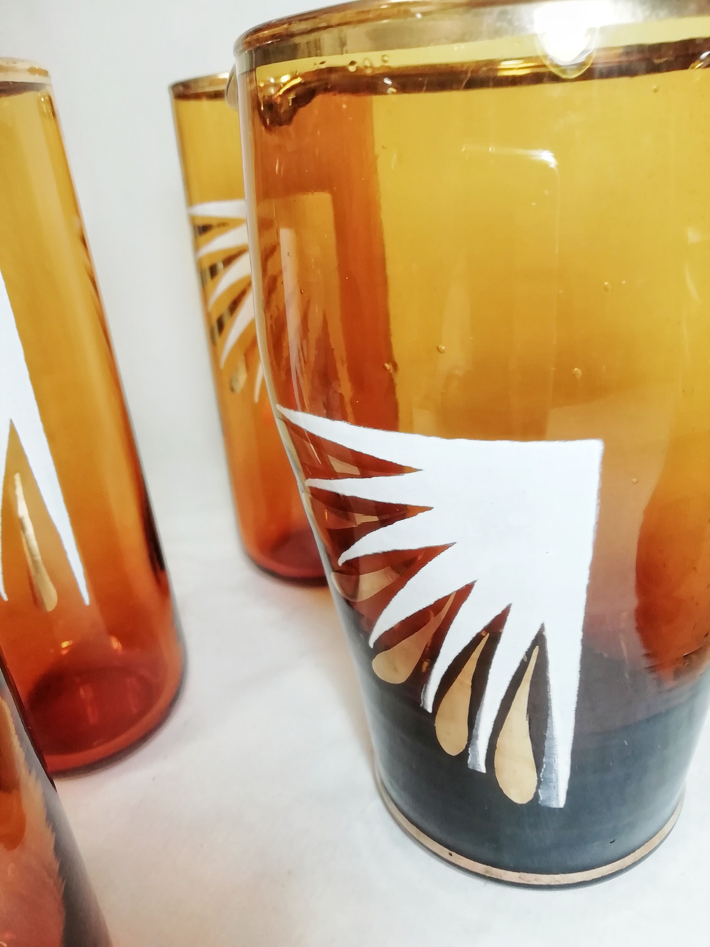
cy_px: 474
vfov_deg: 67.3
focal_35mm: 26
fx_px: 711
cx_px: 355
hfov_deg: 53.1
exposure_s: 1/50
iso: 64
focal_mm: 3.46
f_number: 2.2
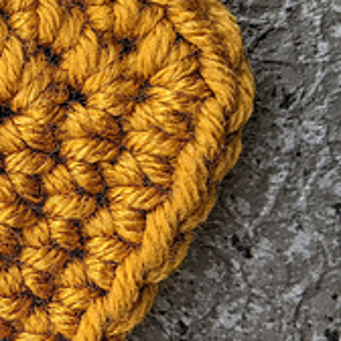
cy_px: 142
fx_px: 1014
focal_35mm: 91
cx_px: -168
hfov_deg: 17.2
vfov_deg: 19.1
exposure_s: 1/367
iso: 61
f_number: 1.8
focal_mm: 4.44
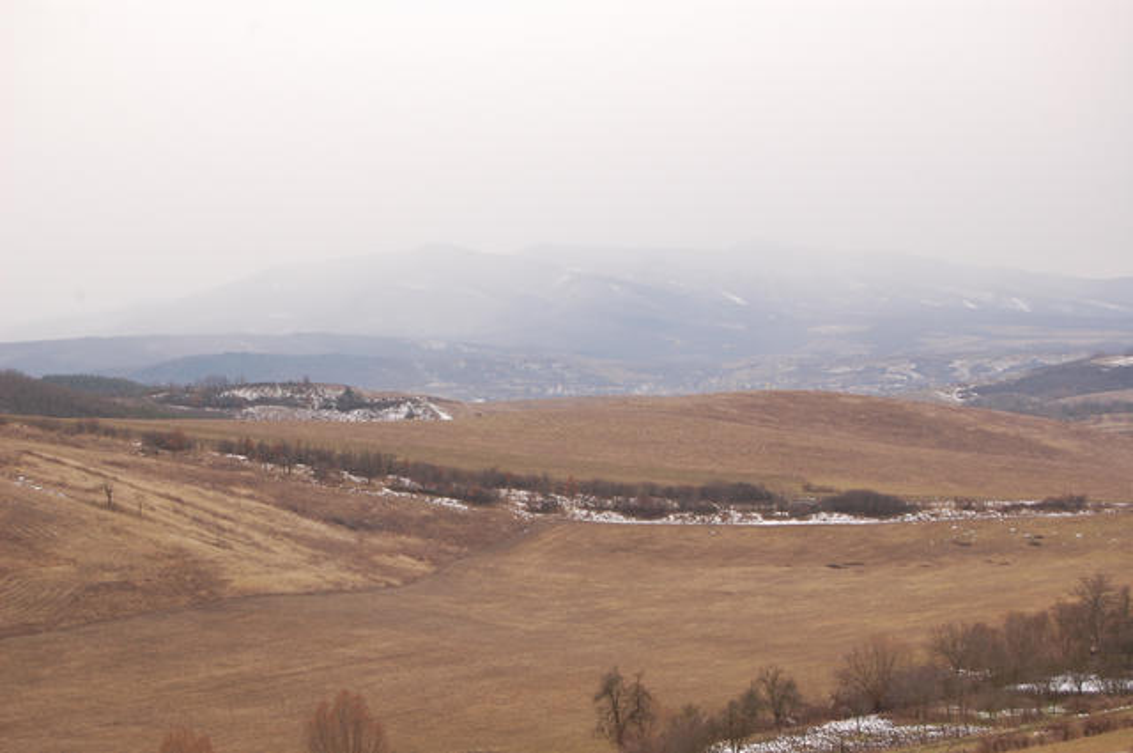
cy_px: 376
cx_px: 566
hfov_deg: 24.6
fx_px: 2593
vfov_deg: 16.5
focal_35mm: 82
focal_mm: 55
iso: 400
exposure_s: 1/320
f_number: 9
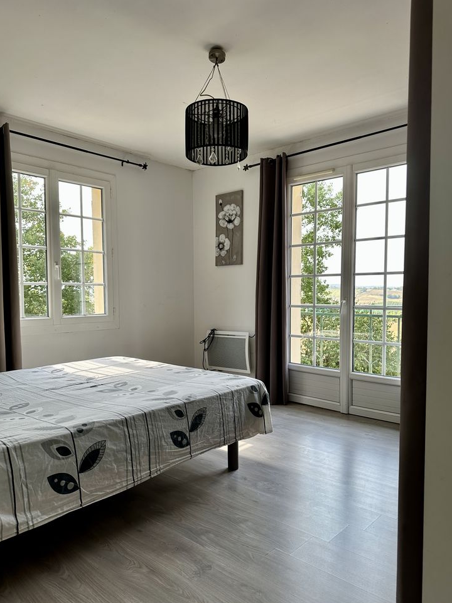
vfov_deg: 69.4
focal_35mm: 25
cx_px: 229
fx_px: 435
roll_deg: -1.8
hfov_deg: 54.9
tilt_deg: -3.3
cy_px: 313
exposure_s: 1/291
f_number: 1.78
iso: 80
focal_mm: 6.86
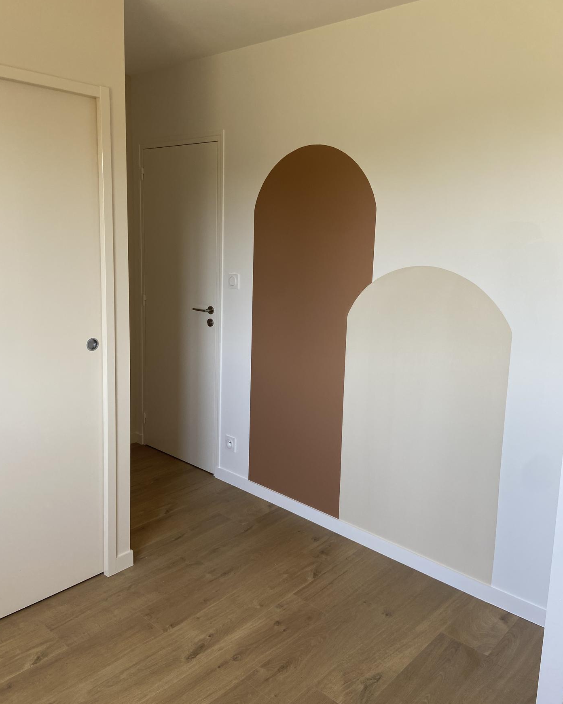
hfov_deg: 51.5
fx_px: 583
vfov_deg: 62.1
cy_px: 327
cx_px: 280
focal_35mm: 28
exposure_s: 1/121
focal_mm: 4.25
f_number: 1.8
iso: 64
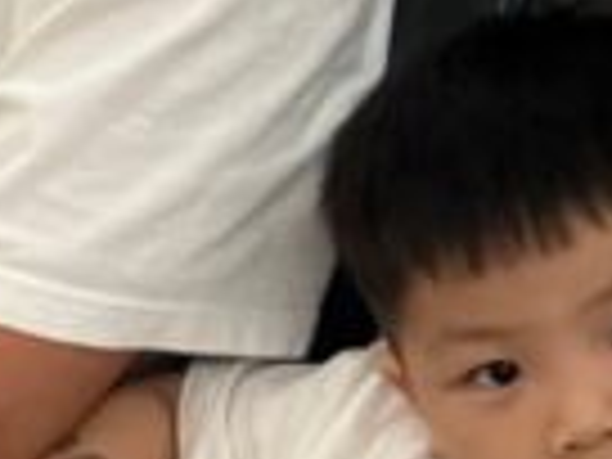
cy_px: 99
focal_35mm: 130
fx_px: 2298
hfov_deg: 14.7
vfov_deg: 11.4
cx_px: 720
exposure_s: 1/27
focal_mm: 2.71
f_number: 2.2
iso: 640
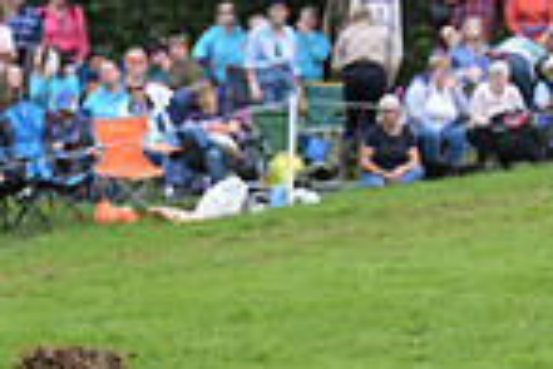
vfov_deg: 2.9
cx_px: 1083
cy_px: 454
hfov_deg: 4.3
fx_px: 7250
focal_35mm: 472
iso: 1100
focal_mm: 120
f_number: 5.6
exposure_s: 1/1250
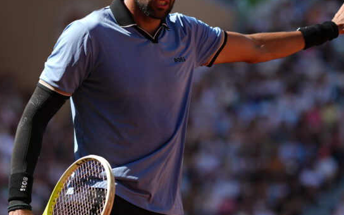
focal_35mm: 238
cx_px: 121
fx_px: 2231
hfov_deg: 8.8
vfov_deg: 5.5
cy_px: 121
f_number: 1.4
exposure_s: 1/2000
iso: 50
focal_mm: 85
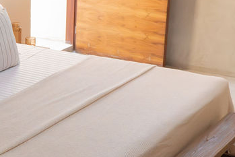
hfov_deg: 19.6
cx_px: -76
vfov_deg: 14.4
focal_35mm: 95
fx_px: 620
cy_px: 99
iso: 32000
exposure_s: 1/125
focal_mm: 28
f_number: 16
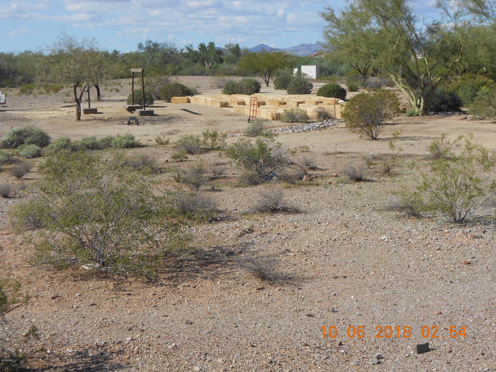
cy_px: 186
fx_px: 903
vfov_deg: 23.3
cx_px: 248
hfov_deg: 30.7
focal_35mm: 63
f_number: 5.6
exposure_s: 1/500
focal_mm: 11.3
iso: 80
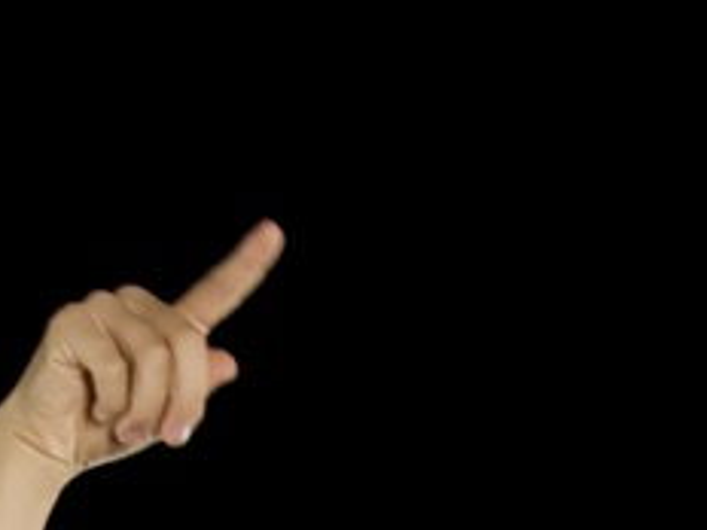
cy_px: 1678
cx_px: 527
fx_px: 5086
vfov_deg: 5.5
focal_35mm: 249
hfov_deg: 7.9
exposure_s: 1/320
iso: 1250
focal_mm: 50
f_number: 3.2
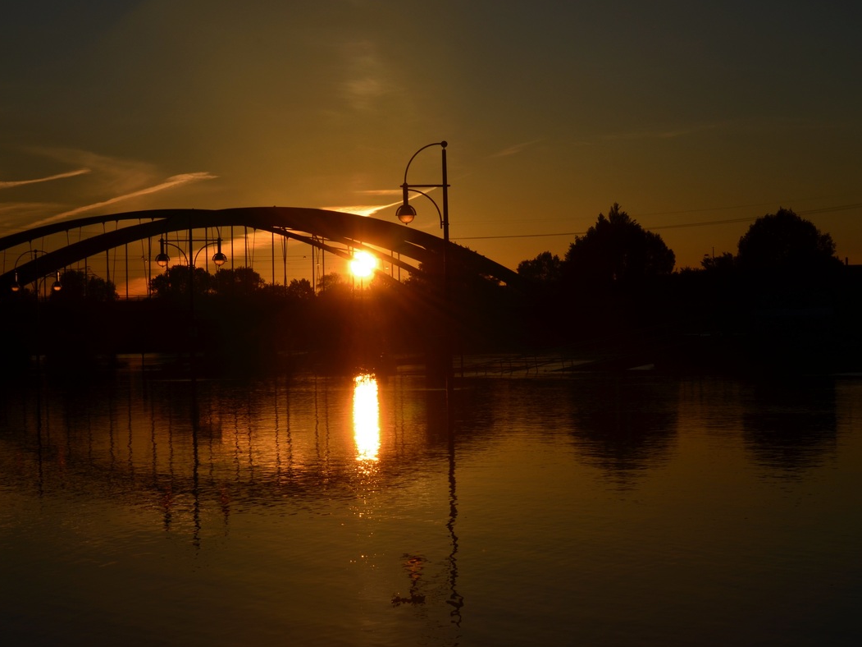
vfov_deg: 16.1
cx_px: 376
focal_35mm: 92
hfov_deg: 21.3
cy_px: 325
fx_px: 2291
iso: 100
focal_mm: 56
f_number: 14
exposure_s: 1/640
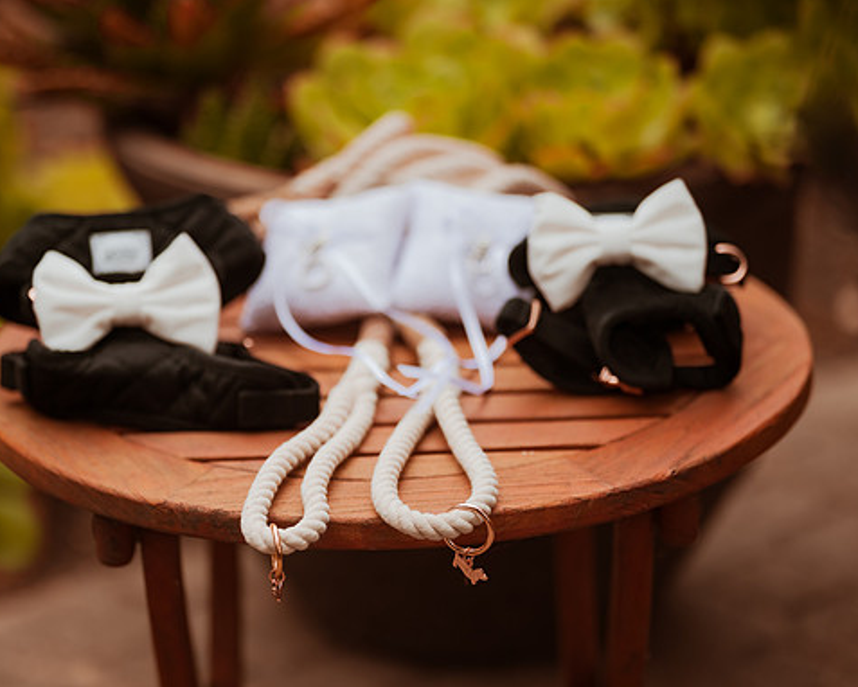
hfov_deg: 12.5
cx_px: 394
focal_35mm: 154
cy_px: 344
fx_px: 3912
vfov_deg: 10.0
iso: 250
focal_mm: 135
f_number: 1.8
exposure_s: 1/5000
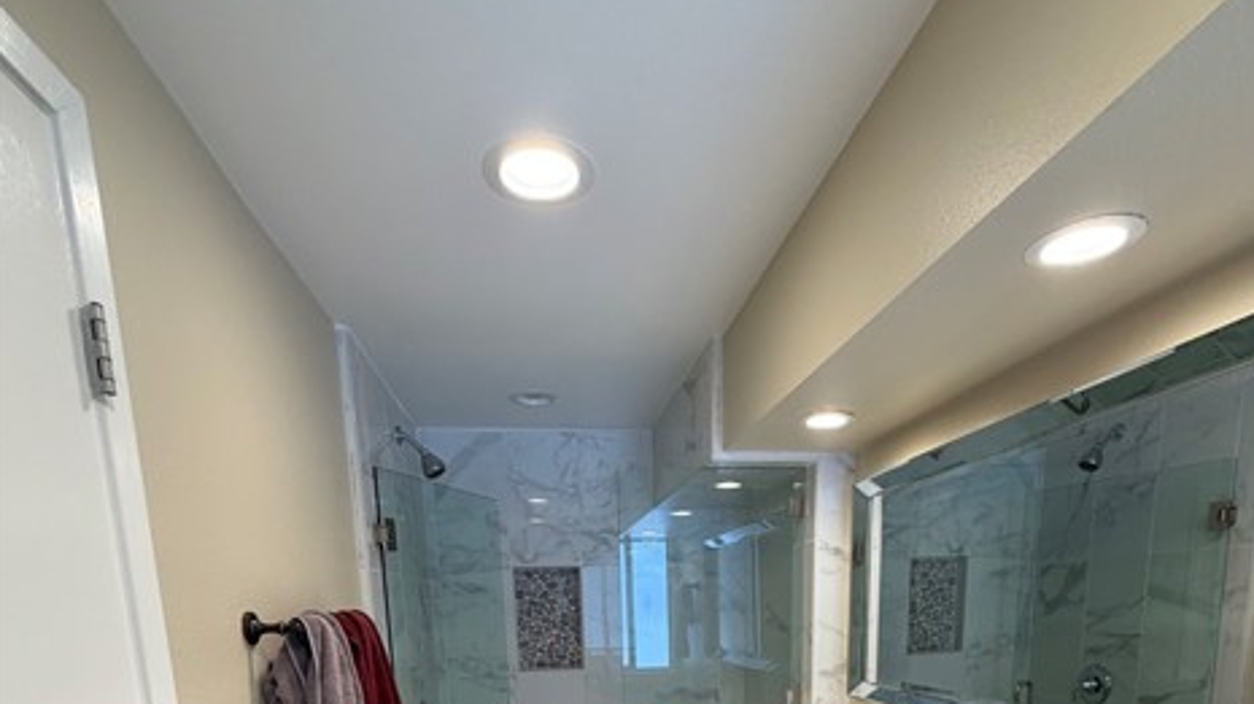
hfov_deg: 83.9
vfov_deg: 43.5
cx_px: 636
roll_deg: +0.7
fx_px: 698
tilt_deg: -9.3
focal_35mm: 21
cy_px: 744
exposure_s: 1/120
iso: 160
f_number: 2.2
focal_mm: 2.22
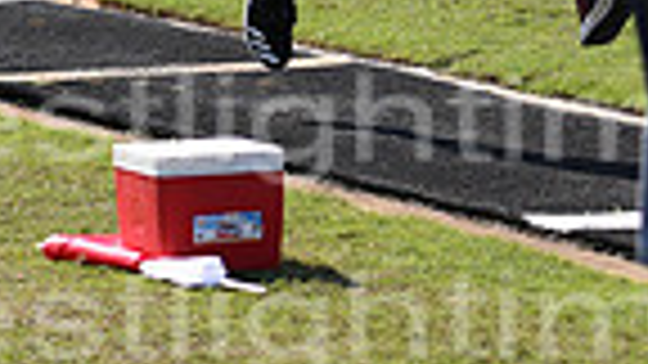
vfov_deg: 2.7
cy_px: -362
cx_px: 423
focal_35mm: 443
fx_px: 7612
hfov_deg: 4.9
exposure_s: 1/3200
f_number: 4
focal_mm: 70
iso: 200
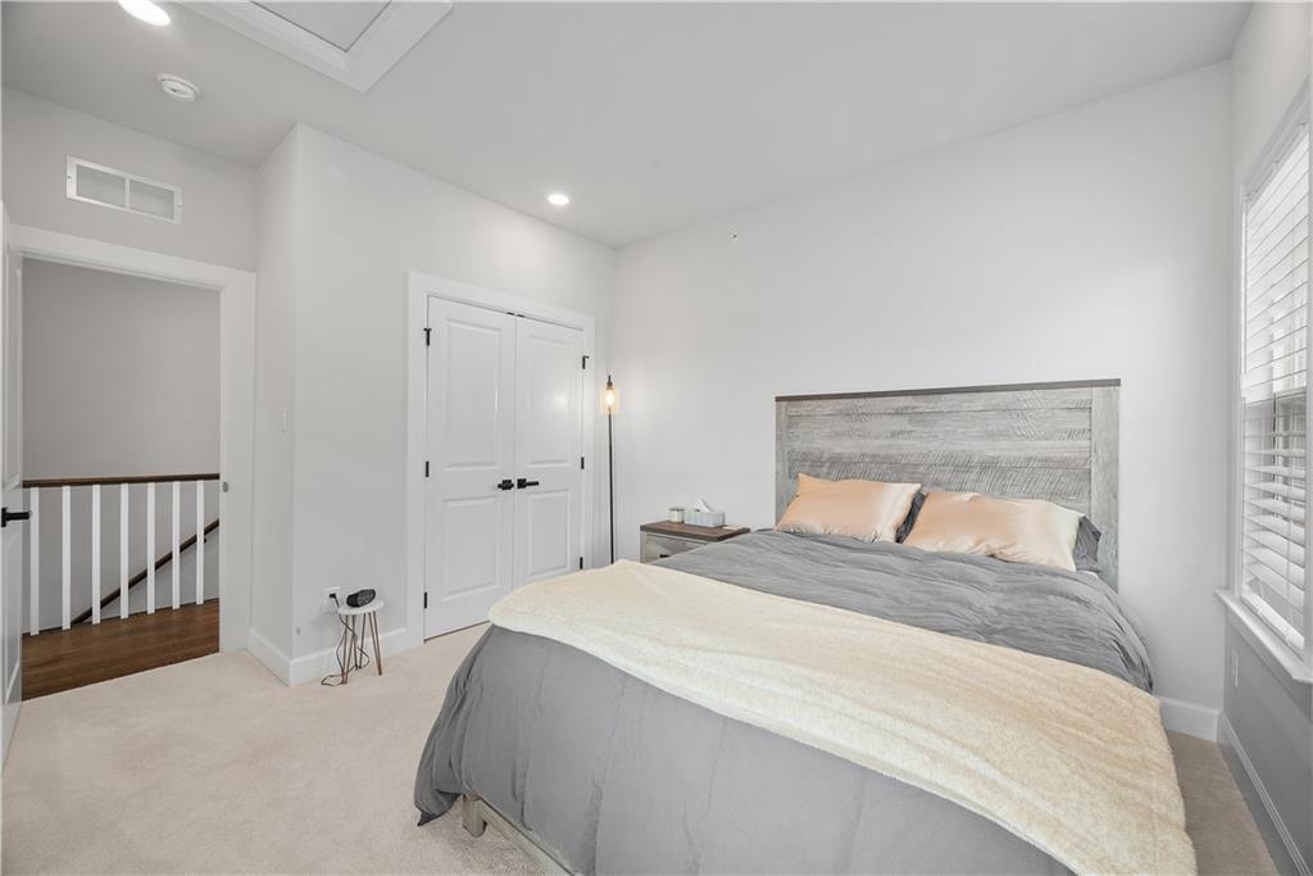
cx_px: 656
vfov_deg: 81.2
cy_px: 438
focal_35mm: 14
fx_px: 511
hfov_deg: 104.2
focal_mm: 14
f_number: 8
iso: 400
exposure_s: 1/5
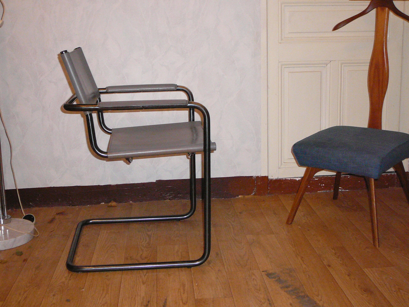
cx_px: 204
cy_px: 154
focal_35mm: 47
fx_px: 555
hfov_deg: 40.4
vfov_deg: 30.9
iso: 320
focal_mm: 7
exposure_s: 1/30
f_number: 3.3
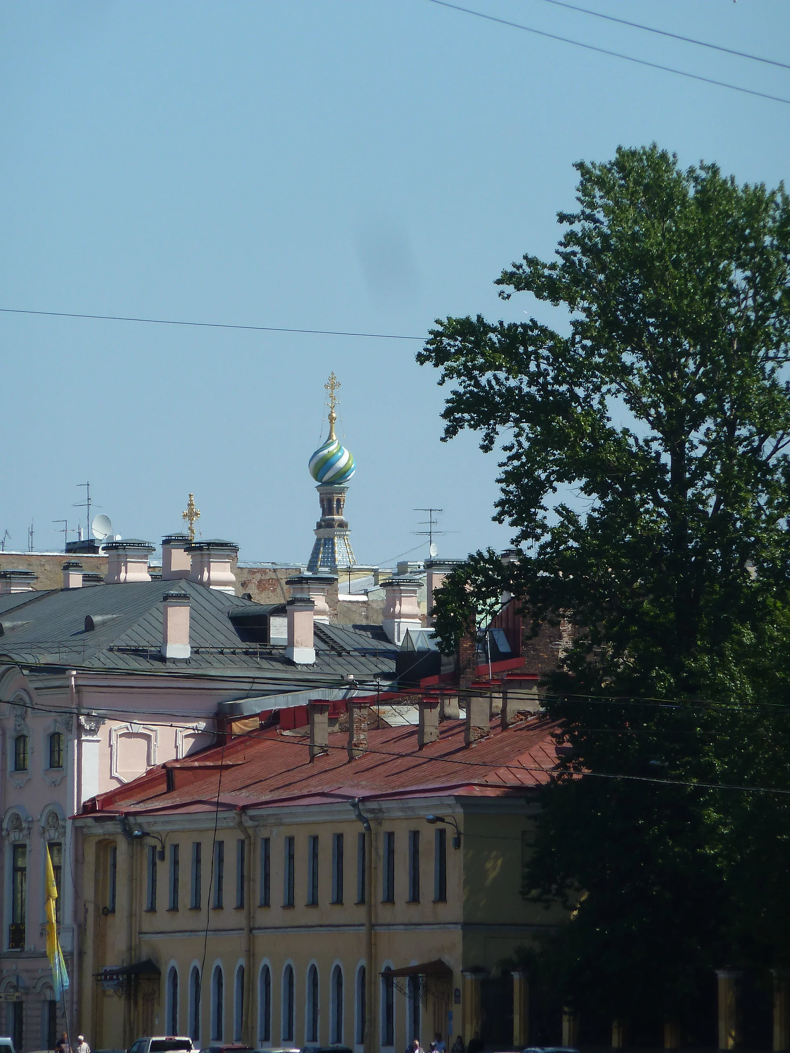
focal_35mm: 330
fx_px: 10042
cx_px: 395
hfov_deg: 4.5
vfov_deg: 6.0
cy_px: 526
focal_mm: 49.2
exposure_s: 1/400
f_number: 5.6
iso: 80
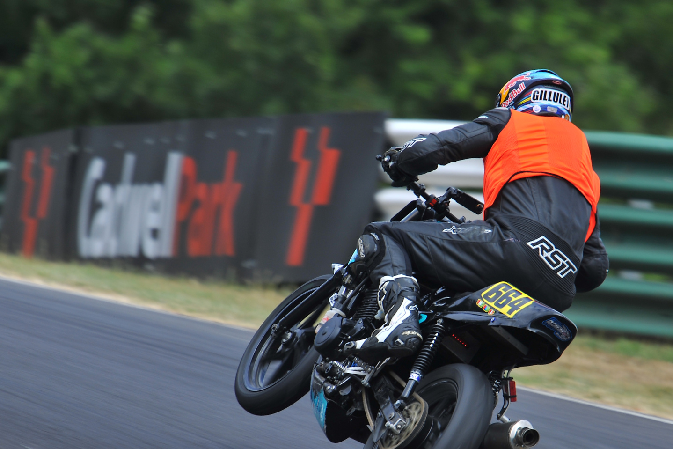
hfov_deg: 3.5
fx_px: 10918
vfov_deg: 2.4
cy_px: 279
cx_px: 251
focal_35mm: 584
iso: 100
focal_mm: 420
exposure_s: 1/320
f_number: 6.3
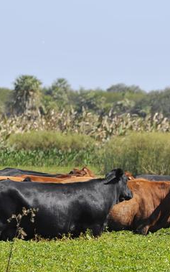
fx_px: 4172
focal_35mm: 563
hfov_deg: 2.3
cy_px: 164
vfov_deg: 3.7
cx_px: 204
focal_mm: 200
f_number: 6.3
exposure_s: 1/320
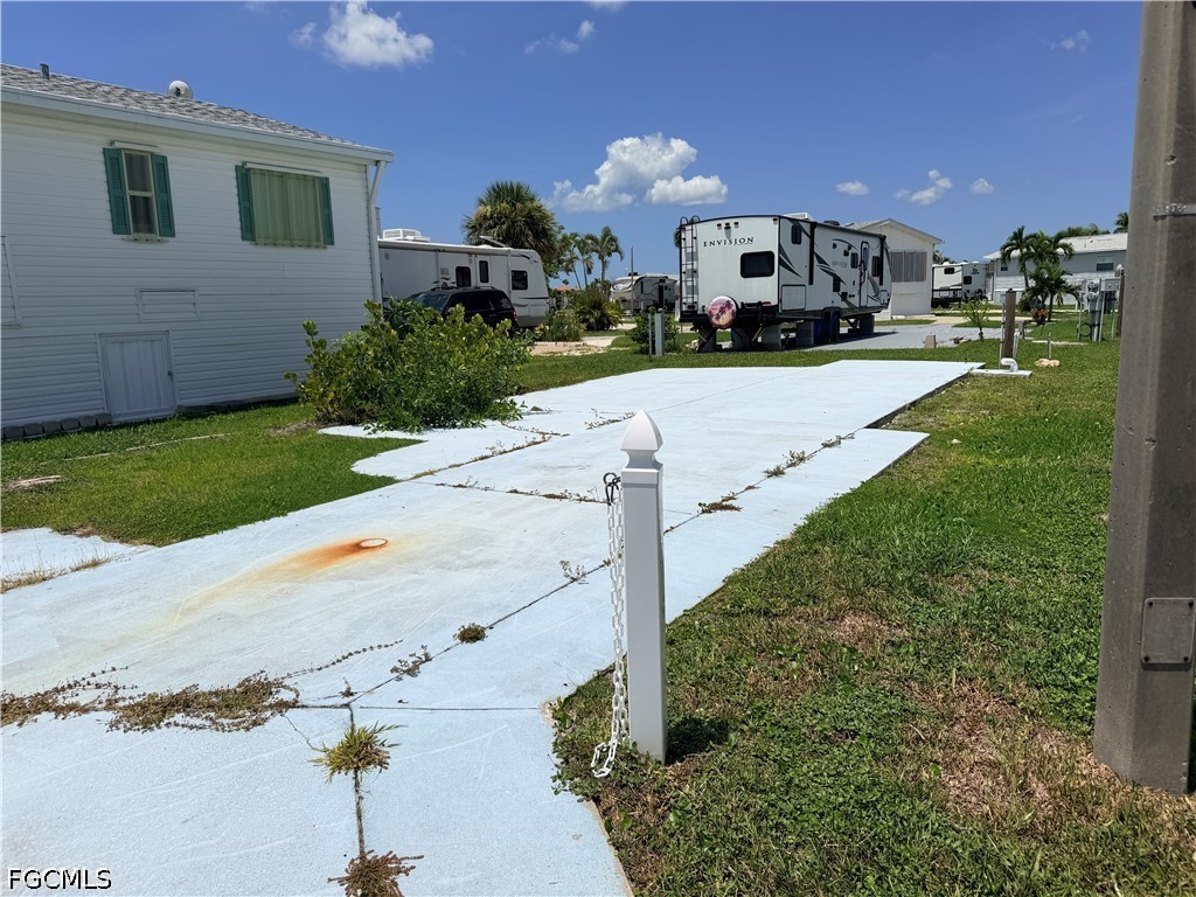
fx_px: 829
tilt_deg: -9.0
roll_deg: +3.1
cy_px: 448
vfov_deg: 56.8
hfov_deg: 71.6
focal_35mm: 24
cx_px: 598
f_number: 1.78
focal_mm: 6.76
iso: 80
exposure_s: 1/17544
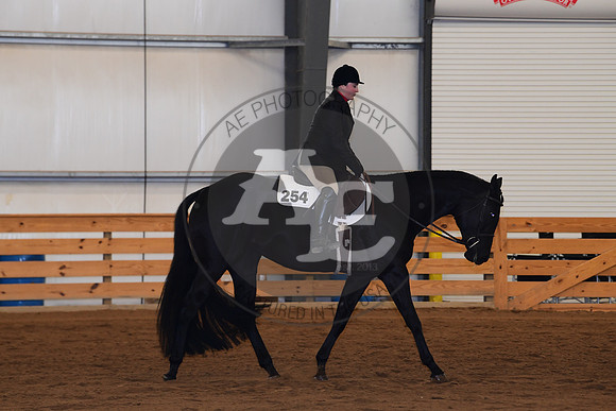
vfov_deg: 7.4
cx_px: 308
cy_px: 206
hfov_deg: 11.1
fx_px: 3166
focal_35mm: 185
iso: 4000
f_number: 5.6
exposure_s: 1/250
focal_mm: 185
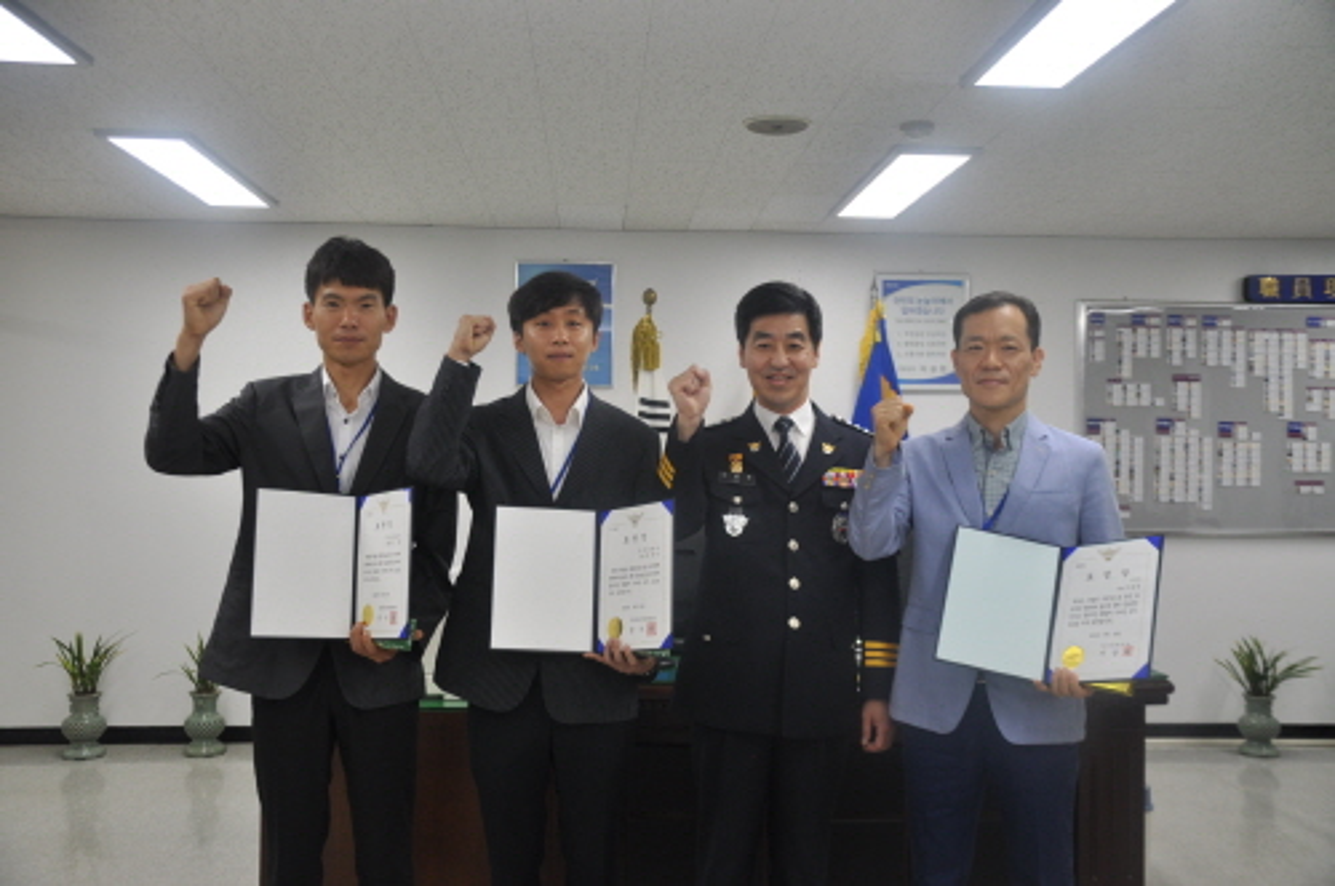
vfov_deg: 36.8
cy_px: 443
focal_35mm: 36
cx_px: 668
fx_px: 1333
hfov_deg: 53.2
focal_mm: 24
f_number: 4.5
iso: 400
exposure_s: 1/80
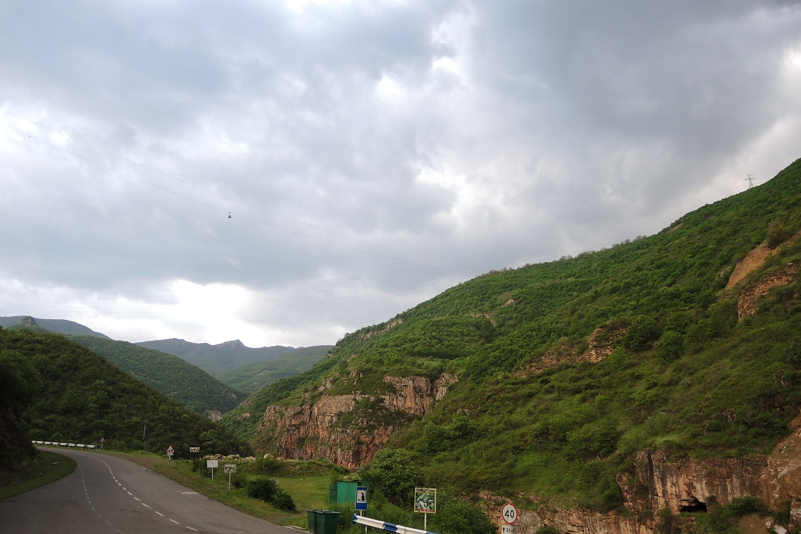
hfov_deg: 61.9
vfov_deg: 43.5
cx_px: 392
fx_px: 667
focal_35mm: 30
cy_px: 298
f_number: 2
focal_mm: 6
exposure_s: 1/60
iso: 80
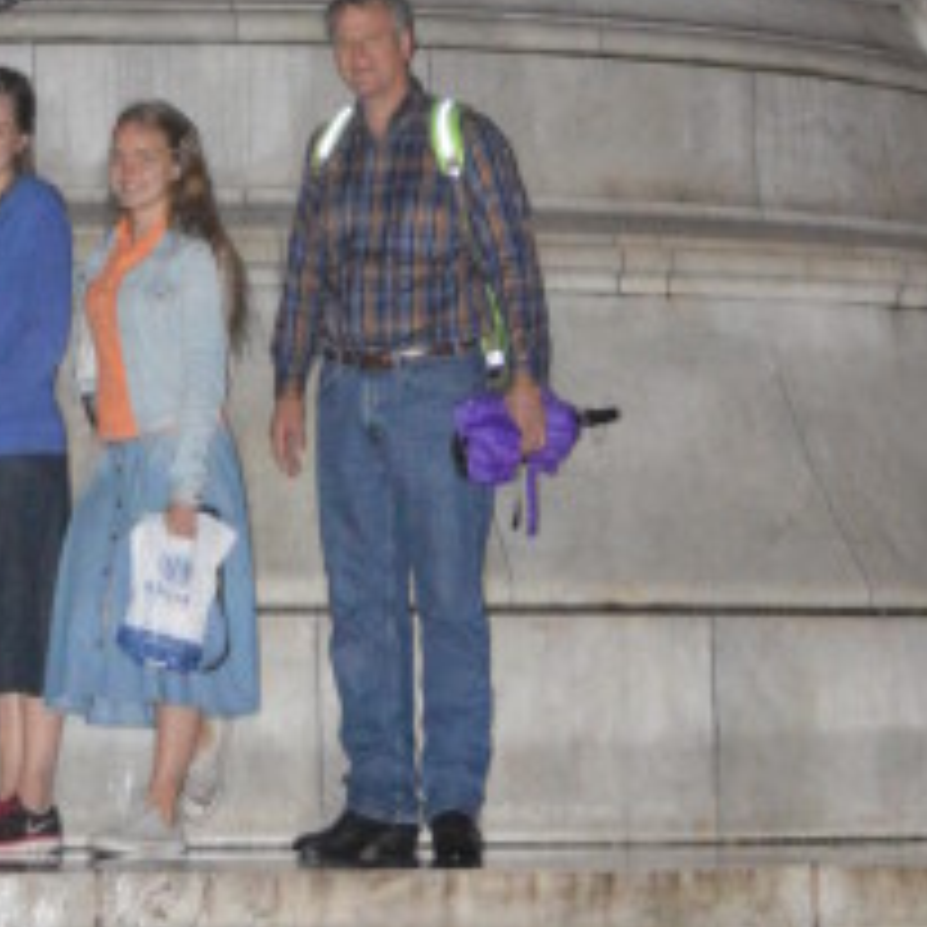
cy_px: -788
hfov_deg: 9.8
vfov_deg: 9.3
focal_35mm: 178
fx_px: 5393
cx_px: 153
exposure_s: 1/60
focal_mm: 36
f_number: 5
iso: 3200
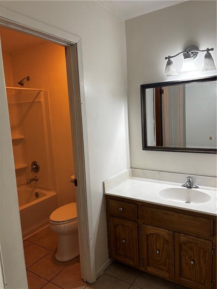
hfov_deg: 53.1
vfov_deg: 67.3
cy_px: 144
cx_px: 108
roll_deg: +3.3
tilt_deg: -7.1
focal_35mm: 26
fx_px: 217
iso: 125
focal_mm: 5.96
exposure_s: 1/60
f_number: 1.6
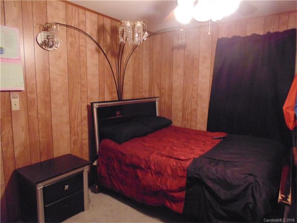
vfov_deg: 61.1
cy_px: 112
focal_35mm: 22
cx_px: 148
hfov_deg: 76.4
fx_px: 189
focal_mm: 4
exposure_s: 1/8
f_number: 3.1
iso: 400
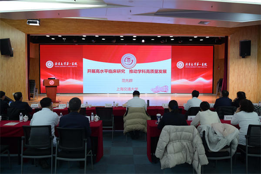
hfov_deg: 61.9
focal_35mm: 30
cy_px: 87
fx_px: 217
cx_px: 130
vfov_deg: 43.6
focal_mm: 30
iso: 800
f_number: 5
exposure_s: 1/100
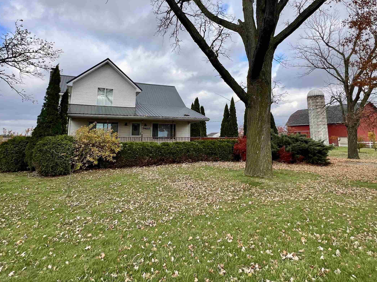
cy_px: 108
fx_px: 207
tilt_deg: +7.4
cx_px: 187
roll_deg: +0.0
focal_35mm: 19
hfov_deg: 84.7
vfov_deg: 67.7
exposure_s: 1/943
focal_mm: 1.57
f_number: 1.8
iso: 32
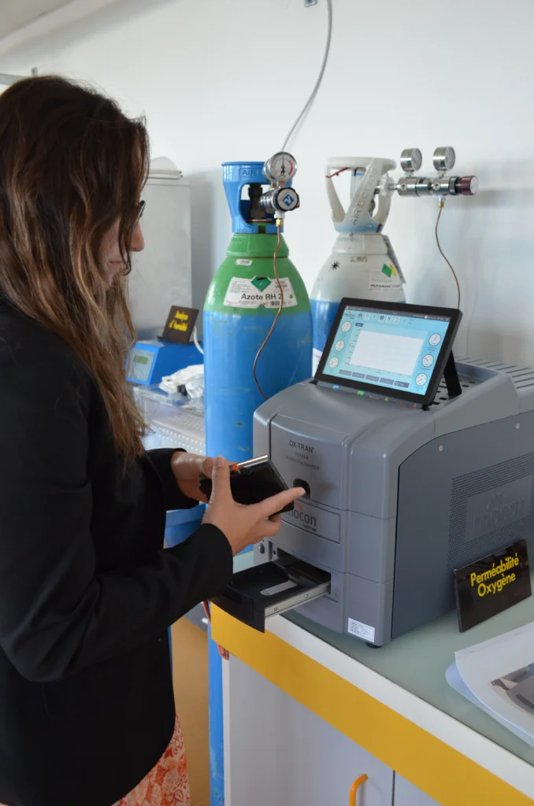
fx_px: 771
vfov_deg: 55.2
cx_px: 267
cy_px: 403
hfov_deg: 38.2
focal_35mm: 34
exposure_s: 1/60
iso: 800
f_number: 3.8
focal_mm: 23
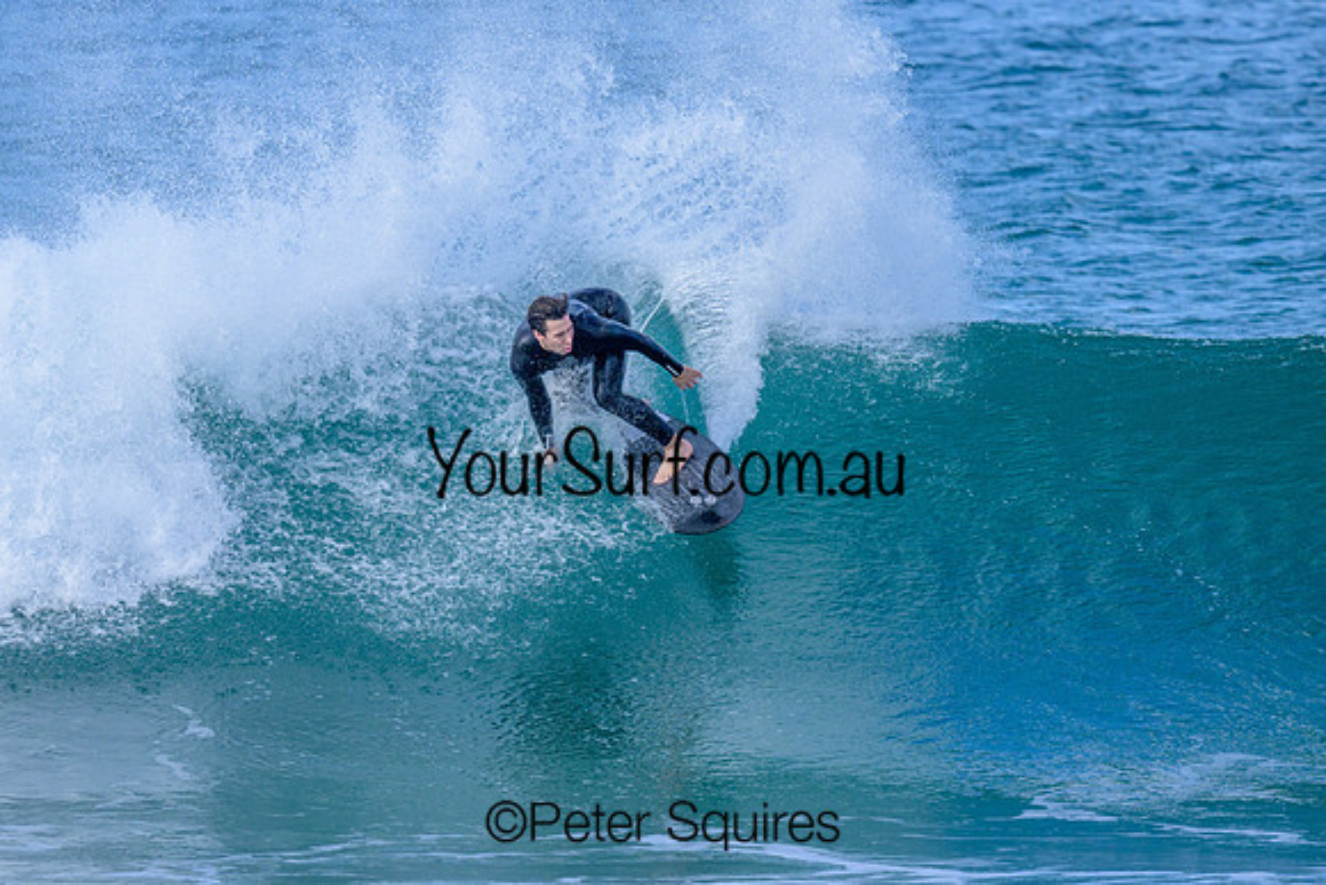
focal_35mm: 1099
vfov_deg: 1.3
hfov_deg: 1.9
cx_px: 415
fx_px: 40503
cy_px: 433
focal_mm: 800
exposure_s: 1/2000
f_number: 6.3
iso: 450
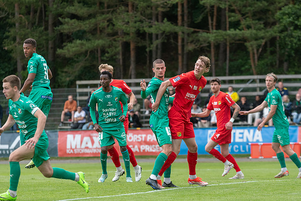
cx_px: 150
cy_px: 100
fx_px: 1882
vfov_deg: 6.1
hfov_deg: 9.1
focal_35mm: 225
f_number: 4
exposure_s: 1/2000
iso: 1250
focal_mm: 150
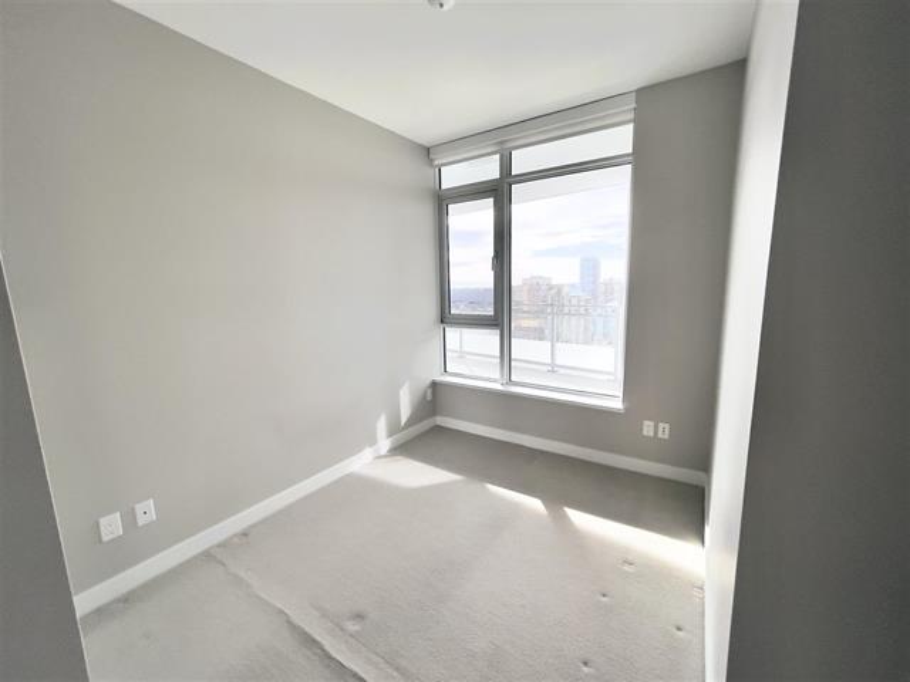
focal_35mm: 13
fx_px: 342
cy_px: 341
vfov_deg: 89.9
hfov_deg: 106.2
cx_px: 455
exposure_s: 1/187
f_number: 2.4
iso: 25
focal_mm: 1.54
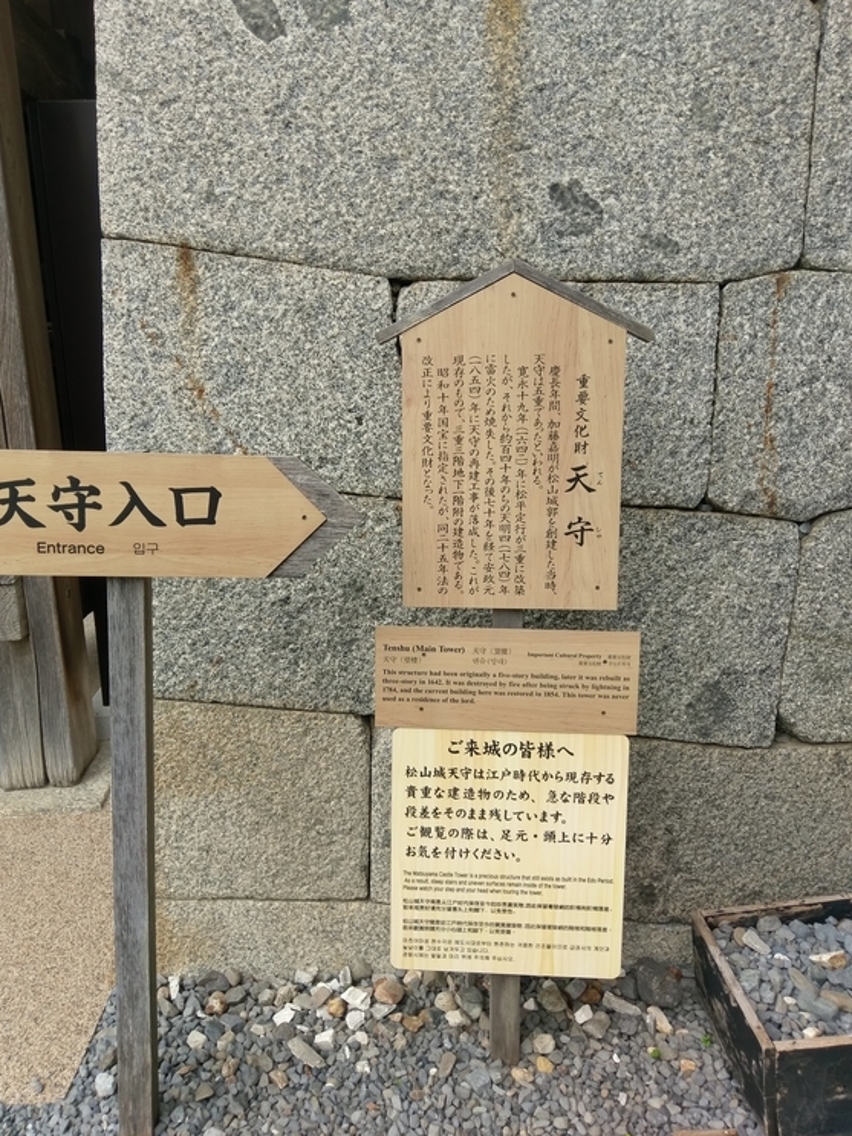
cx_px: 395
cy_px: 534
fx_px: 919
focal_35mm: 28
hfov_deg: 49.7
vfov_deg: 63.4
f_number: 1.8
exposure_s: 1/691
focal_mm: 4.58
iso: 100
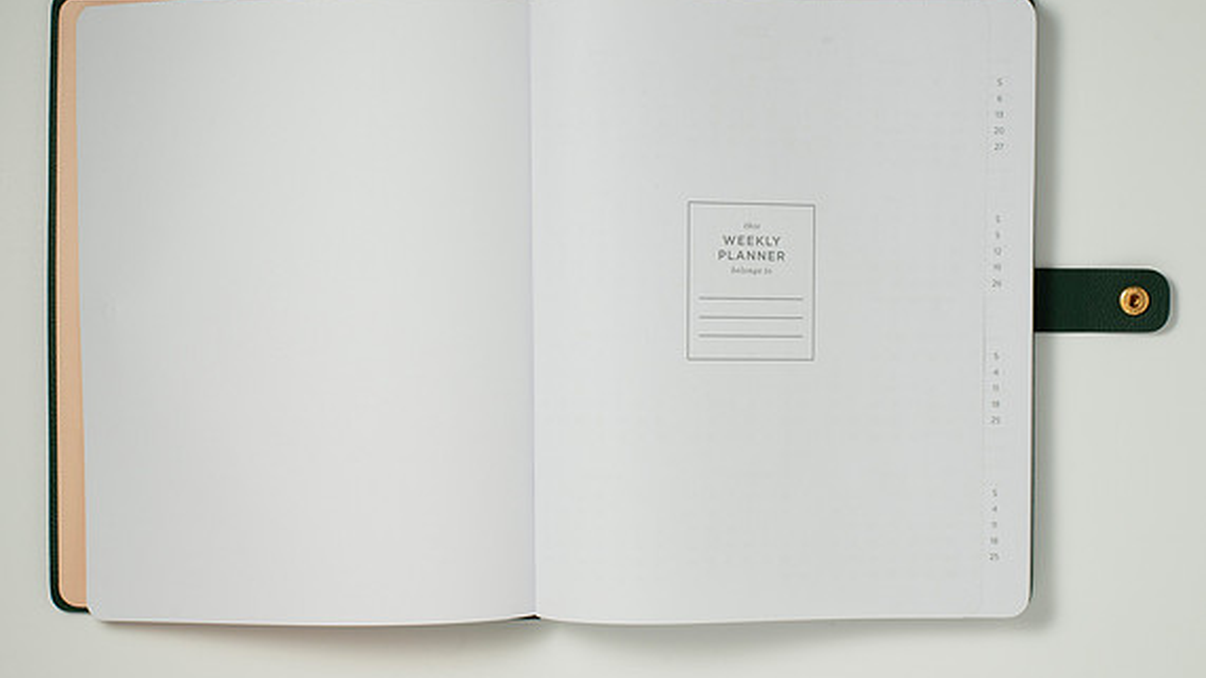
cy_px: 327
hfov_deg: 32.8
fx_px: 2046
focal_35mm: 64
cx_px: 587
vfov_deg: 18.8
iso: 200
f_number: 10
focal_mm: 50
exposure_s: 1/200
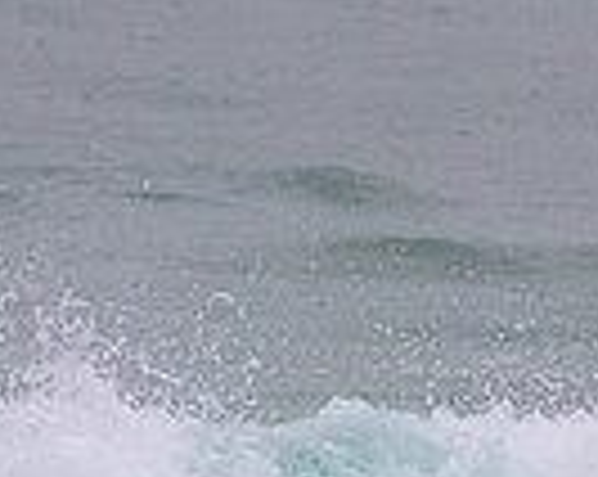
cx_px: 202
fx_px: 58019
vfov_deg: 0.5
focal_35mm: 3283
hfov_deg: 0.6
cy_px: 866
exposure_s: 1/1250
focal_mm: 800
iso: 5600
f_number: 11
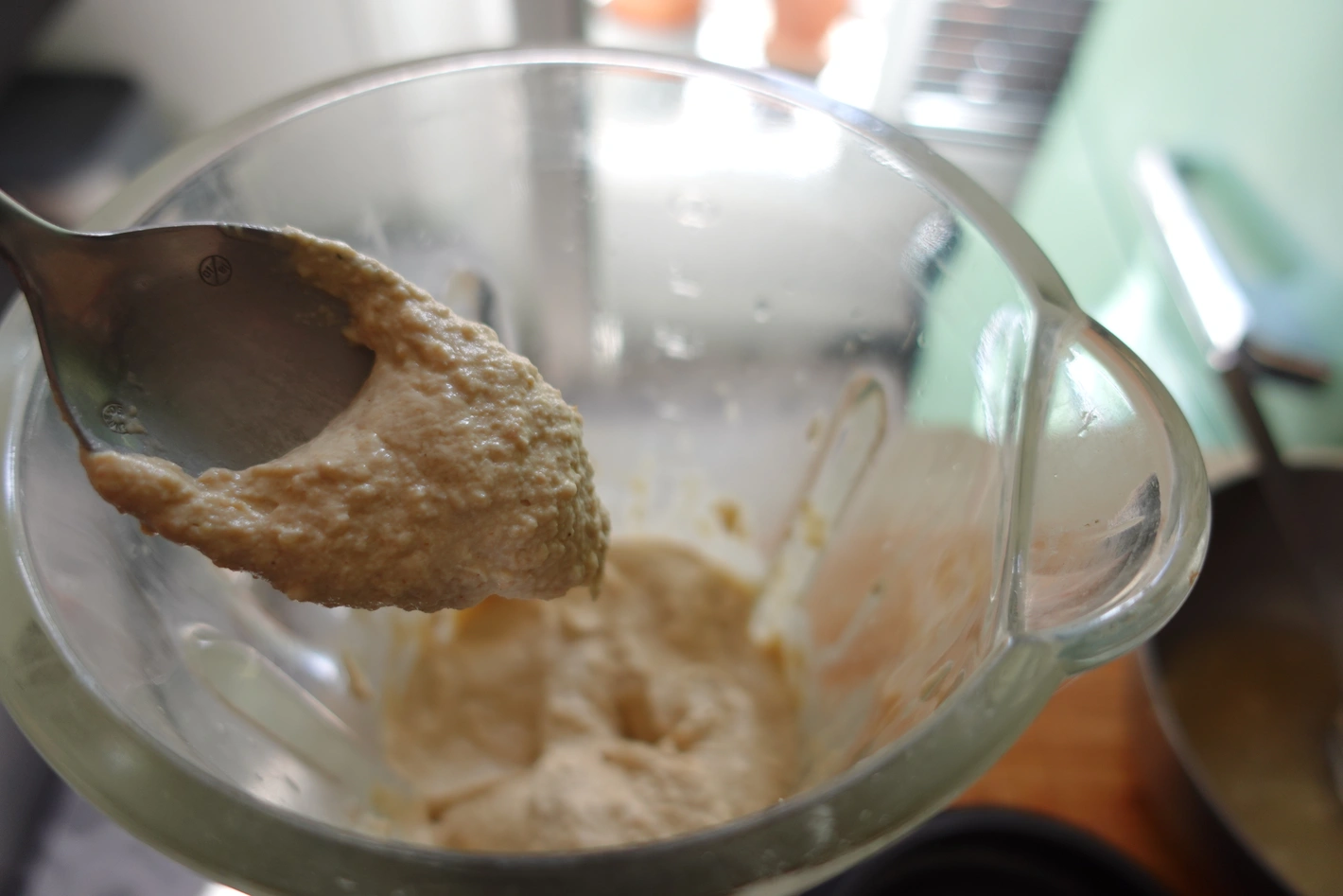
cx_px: 672
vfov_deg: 53.1
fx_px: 895
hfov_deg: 73.7
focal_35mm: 24
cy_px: 448
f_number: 1.8
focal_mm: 9.4
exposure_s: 1/250
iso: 125
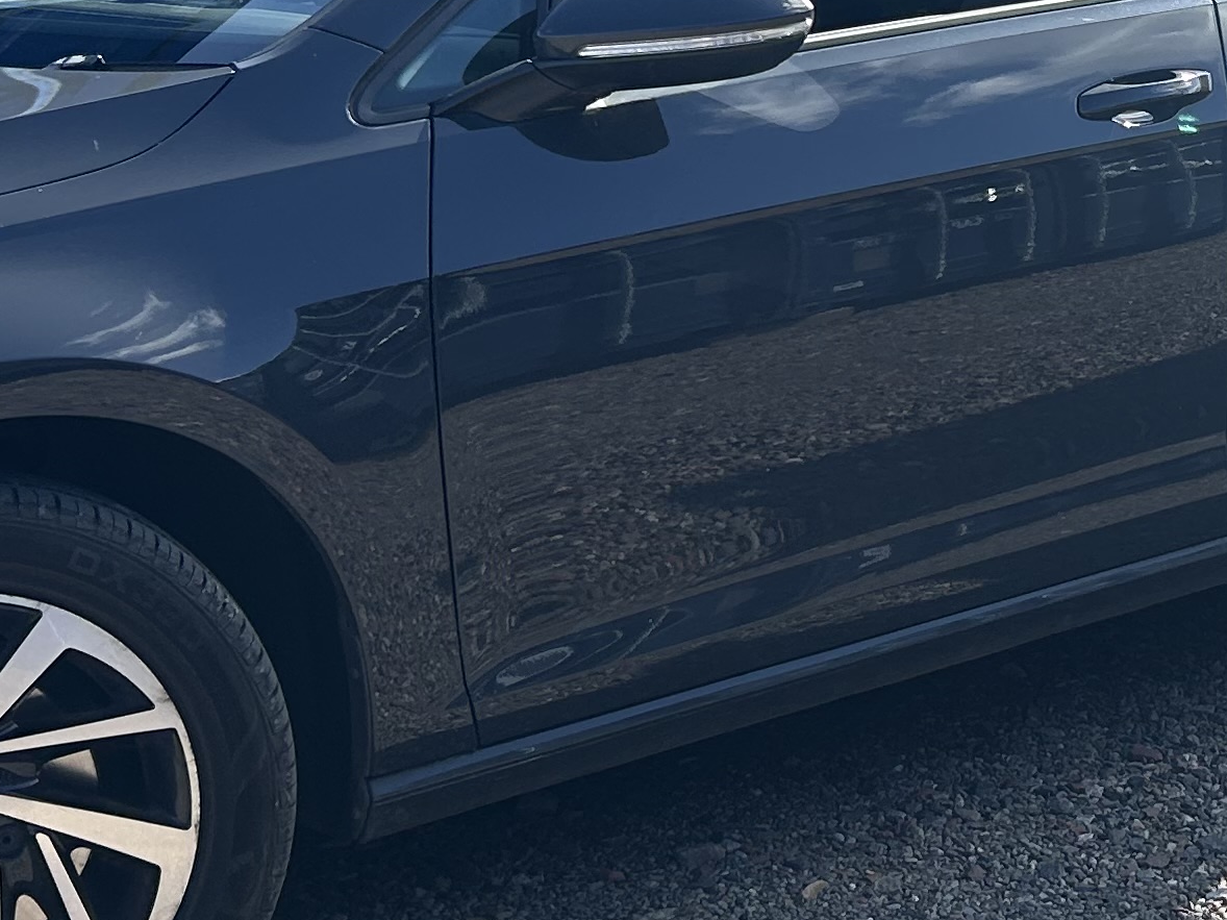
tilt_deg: -0.1
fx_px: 3154
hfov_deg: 21.0
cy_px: -73
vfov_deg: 16.1
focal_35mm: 89
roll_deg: +1.3
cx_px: 1317
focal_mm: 5.7
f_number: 1.5
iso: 50
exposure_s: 1/1621
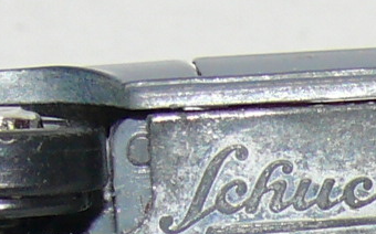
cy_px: 308
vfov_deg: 2.3
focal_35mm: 579
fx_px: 5929
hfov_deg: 3.6
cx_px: 484
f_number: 4
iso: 100
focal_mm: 14.3
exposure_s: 1/30
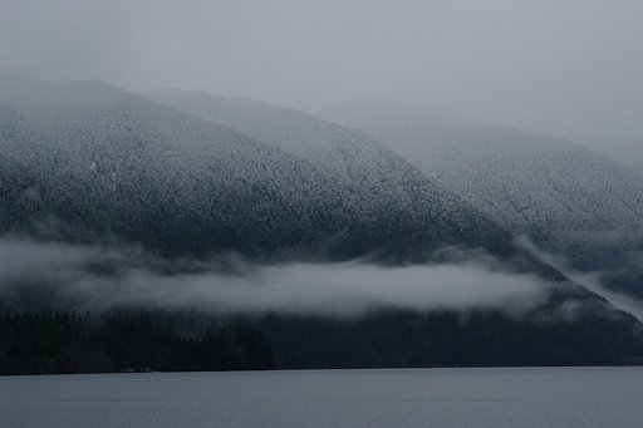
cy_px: 214
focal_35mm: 105
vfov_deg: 13.0
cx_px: 322
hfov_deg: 19.5
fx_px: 1875
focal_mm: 70
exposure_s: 1/200
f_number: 16
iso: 400
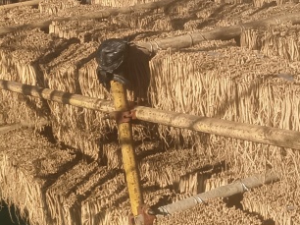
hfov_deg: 21.3
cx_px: 293
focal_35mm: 89
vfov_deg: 16.4
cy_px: 35
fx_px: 771
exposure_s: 1/509
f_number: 1.9
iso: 100
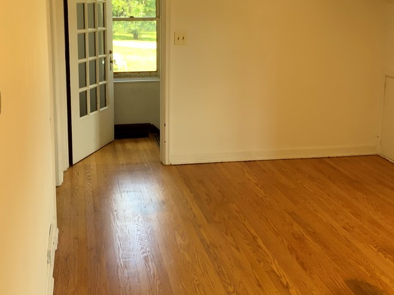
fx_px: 501
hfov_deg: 42.7
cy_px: 87
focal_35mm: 44
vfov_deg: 32.4
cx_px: 157
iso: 50
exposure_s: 1/122
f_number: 1.8
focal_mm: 3
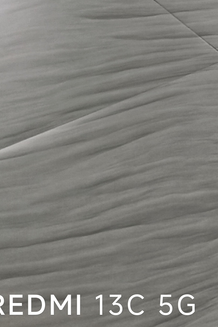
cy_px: -176
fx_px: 1153
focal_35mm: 127
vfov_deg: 14.9
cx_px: 652
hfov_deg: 8.9
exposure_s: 1/50
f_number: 1.8
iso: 65
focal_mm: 4.26
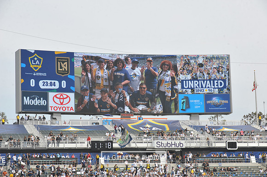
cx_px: 134
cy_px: 88
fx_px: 778
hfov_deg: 19.5
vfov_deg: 13.0
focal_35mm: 105
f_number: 10
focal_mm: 105
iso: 200
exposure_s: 1/400
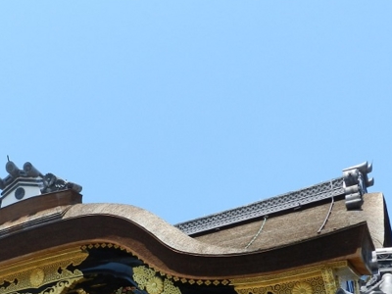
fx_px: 566
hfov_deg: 37.4
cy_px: 270
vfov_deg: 27.9
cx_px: 109
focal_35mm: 50
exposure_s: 1/1000
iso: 160
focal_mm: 4.5
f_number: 3.5
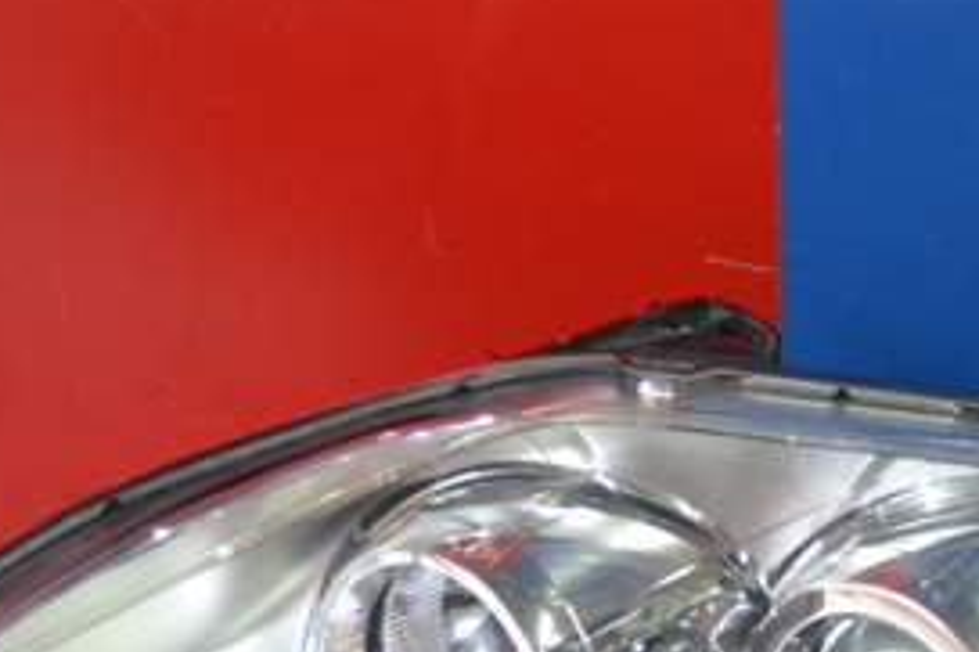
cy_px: 684
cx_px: 752
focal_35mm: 106
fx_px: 2881
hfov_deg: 19.1
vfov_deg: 12.7
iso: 640
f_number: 4.2
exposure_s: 1/60
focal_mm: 30
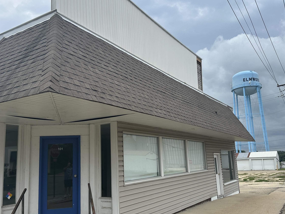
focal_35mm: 33
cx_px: 138
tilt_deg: +10.1
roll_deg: +2.5
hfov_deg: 55.3
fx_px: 272
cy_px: 117
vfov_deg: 42.9
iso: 80
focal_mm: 6.86
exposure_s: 1/1289
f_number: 1.78
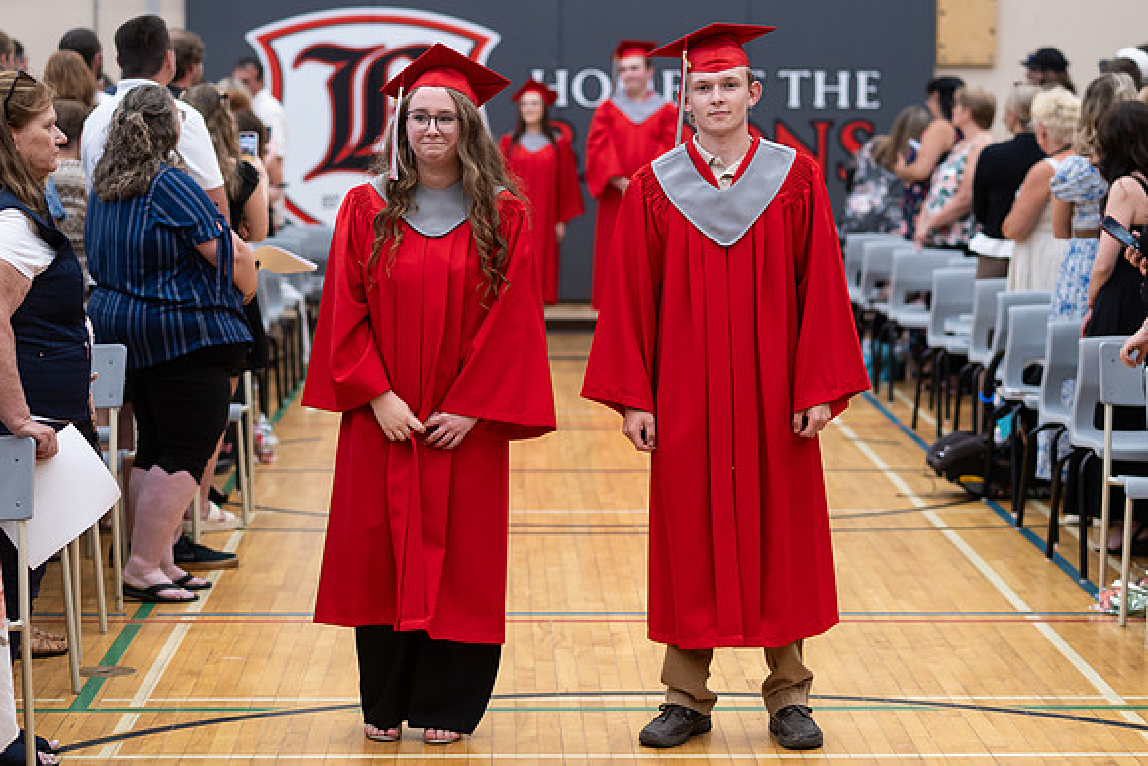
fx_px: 3357
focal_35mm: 105
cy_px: 378
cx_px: 638
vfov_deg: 13.0
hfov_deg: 19.4
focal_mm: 85
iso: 1000
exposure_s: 1/200
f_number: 2.8
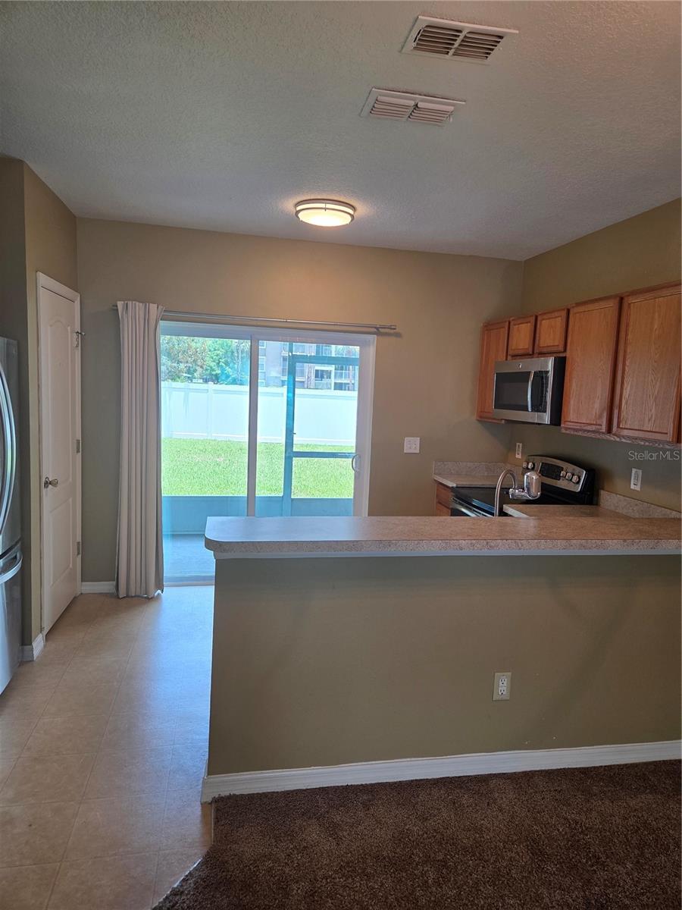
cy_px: 455
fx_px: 604
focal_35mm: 23
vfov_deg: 73.9
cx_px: 341
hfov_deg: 58.9
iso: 100
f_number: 1.8
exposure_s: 1/120
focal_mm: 5.4
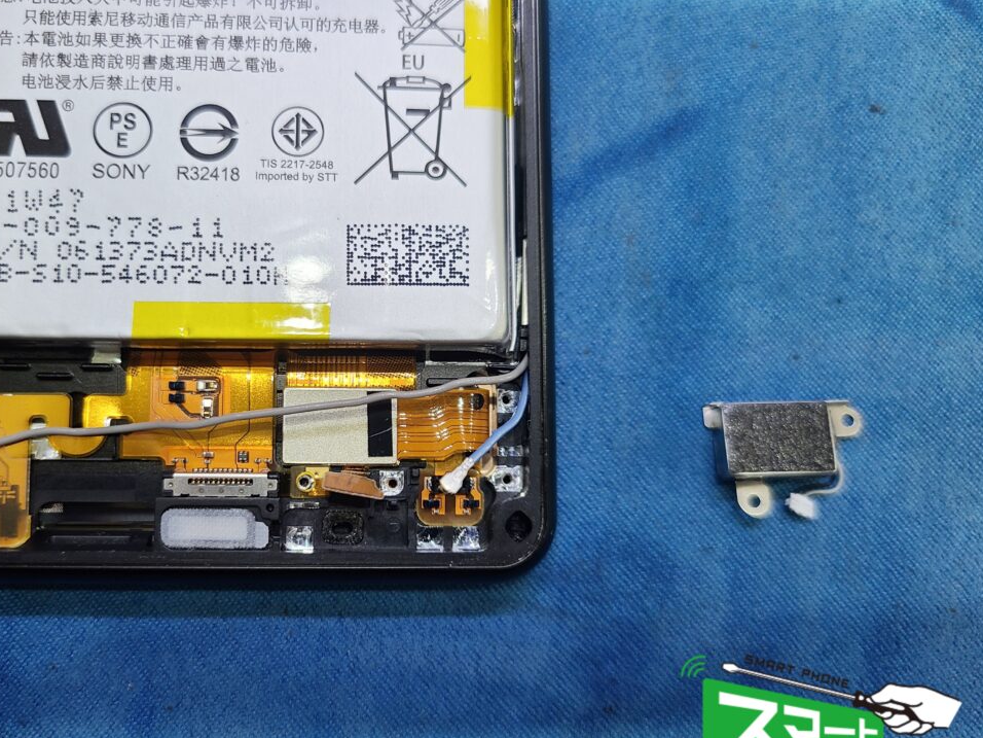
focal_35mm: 31
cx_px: 413
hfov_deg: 58.1
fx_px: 880
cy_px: 390
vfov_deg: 45.4
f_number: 1.8
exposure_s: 1/60
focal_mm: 5.4
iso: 80
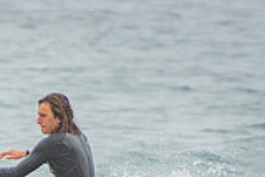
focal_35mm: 2121
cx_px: -61
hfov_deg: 1.0
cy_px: 275
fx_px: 15627
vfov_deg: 0.6
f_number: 5.6
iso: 360
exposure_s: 1/1600
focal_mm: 390
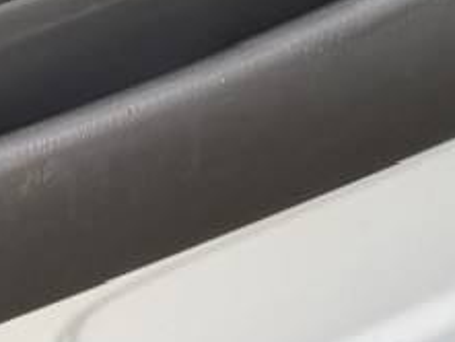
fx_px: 1828
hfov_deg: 14.2
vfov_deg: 10.1
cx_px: 274
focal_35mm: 139
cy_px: -258
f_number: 1.78
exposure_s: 1/121
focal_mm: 6.76
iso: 80
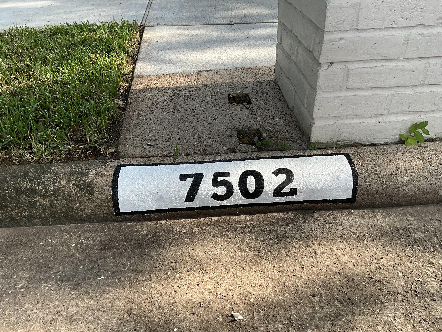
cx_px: 221
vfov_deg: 48.2
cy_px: 166
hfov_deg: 61.7
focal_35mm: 29
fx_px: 370
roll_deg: +3.1
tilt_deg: -30.9
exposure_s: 1/149
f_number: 1.8
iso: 20
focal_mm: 3
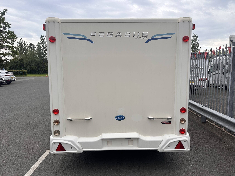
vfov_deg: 56.8
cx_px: 118
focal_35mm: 24
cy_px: 88
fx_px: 163
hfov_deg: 71.6
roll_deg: +1.4
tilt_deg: -5.4
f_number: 1.78
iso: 80
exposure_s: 1/1212
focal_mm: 6.86
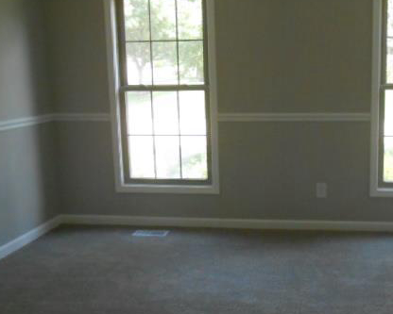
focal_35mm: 39
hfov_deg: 45.7
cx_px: 280
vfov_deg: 38.2
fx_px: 454
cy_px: 138
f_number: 3.5
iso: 640
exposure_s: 1/125
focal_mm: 4.6
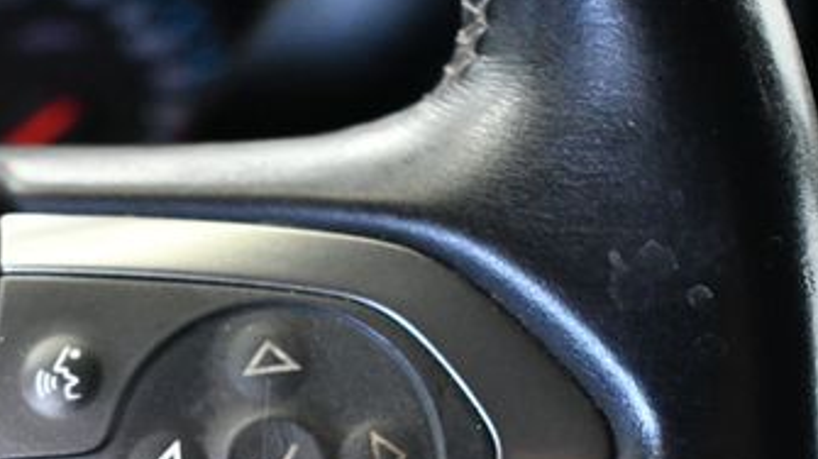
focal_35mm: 74
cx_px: 212
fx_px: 1604
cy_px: 466
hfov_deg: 28.2
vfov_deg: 15.9
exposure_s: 1/60
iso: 5600
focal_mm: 25
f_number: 4
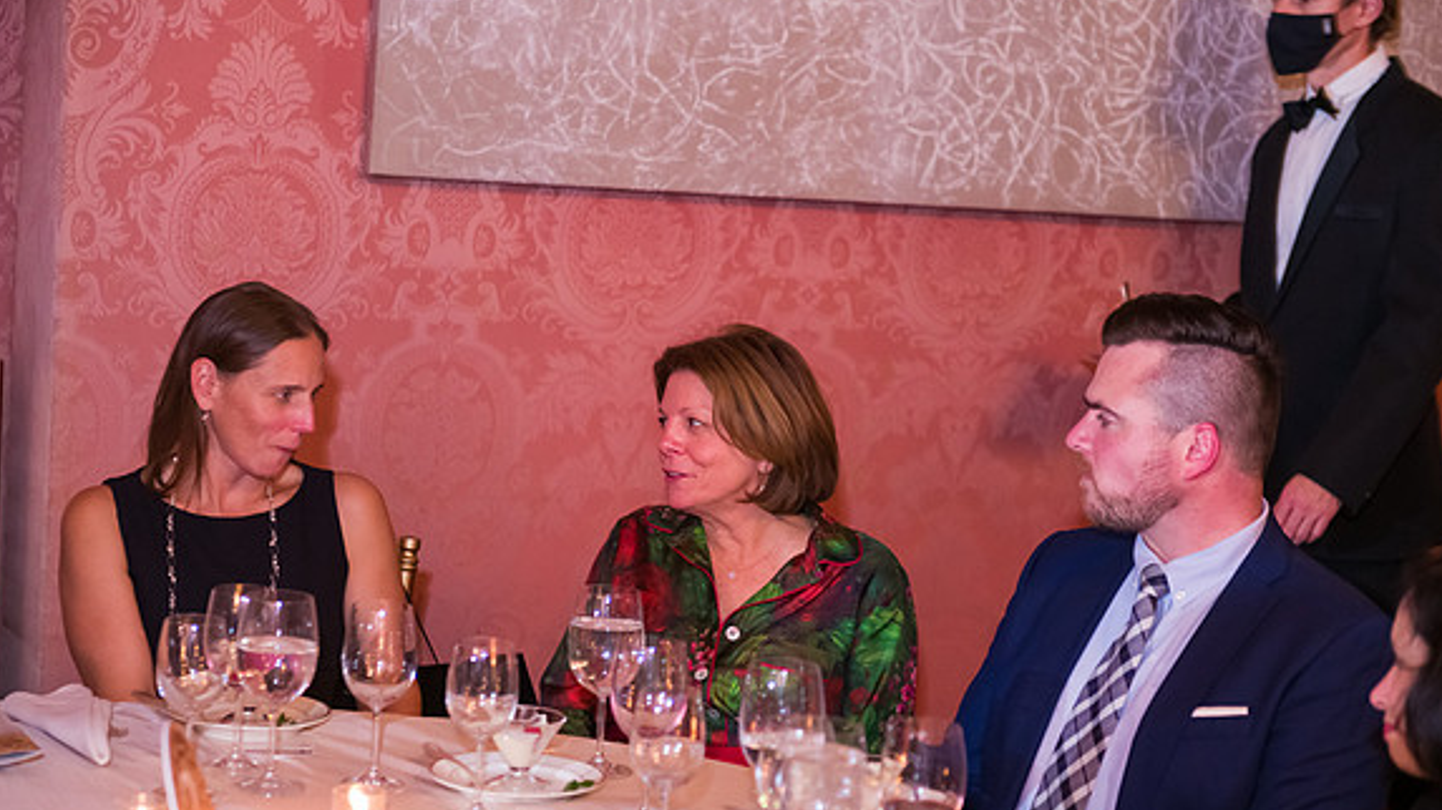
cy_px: 469
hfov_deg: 30.2
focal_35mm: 70
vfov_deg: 17.2
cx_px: 720
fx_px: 2676
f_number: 3.2
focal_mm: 66
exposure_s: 1/100
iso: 3200
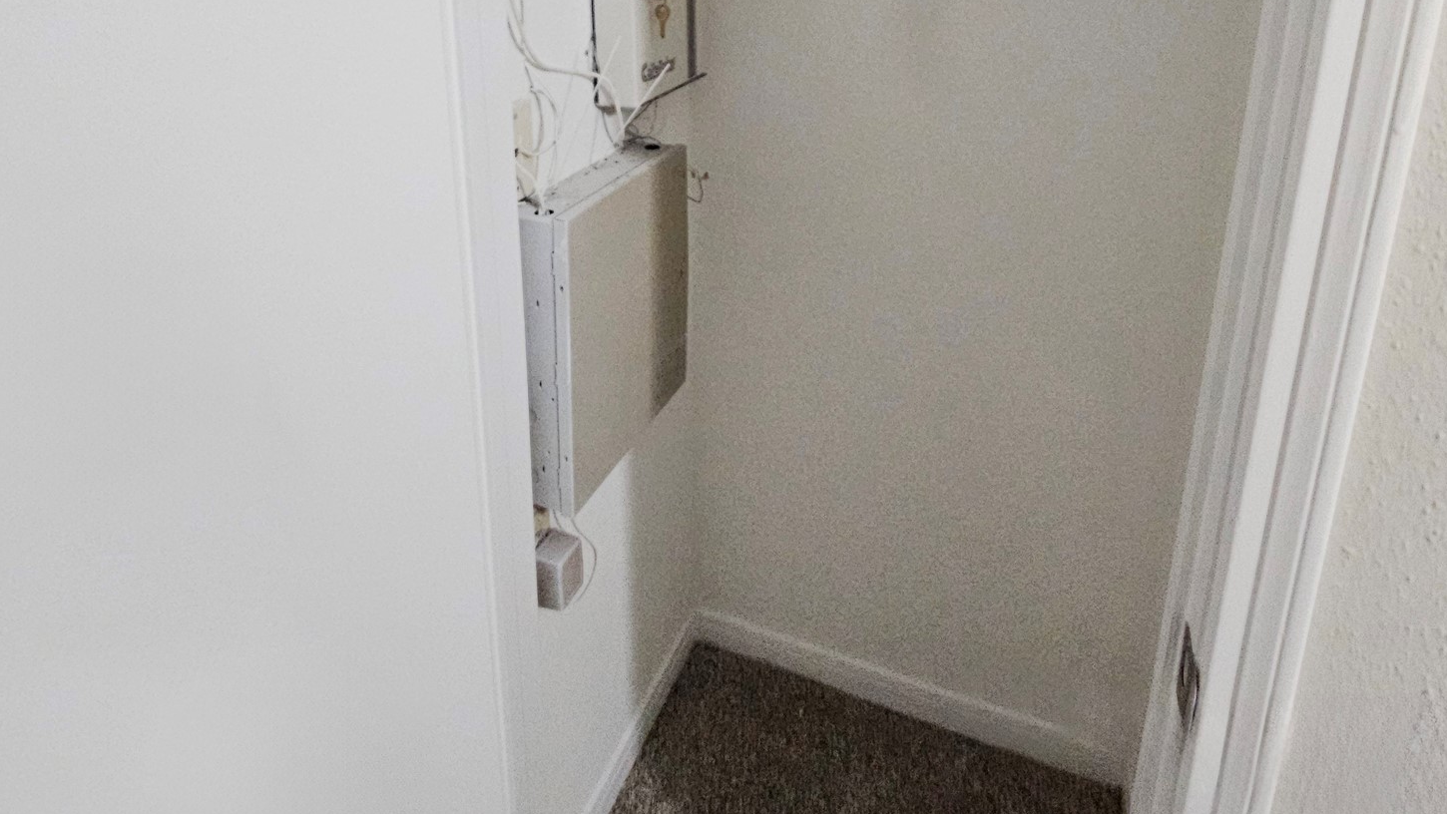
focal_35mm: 20
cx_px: 756
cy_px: 132
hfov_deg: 86.6
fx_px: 767
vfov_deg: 51.4
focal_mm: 2.2
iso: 500
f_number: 2.2
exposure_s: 1/30
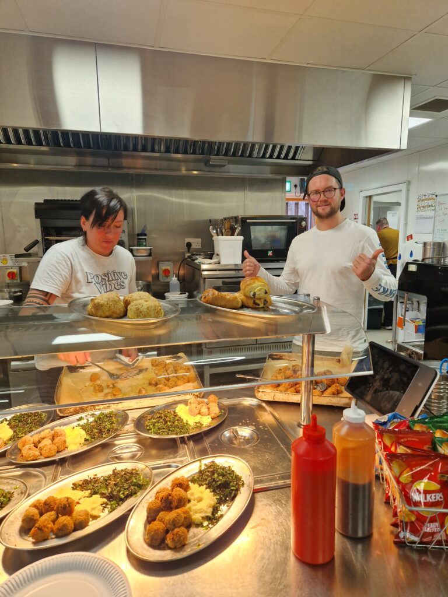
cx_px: 224
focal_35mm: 23
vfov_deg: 73.9
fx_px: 397
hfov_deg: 58.9
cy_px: 298
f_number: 1.8
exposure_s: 1/100
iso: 50
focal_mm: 5.4
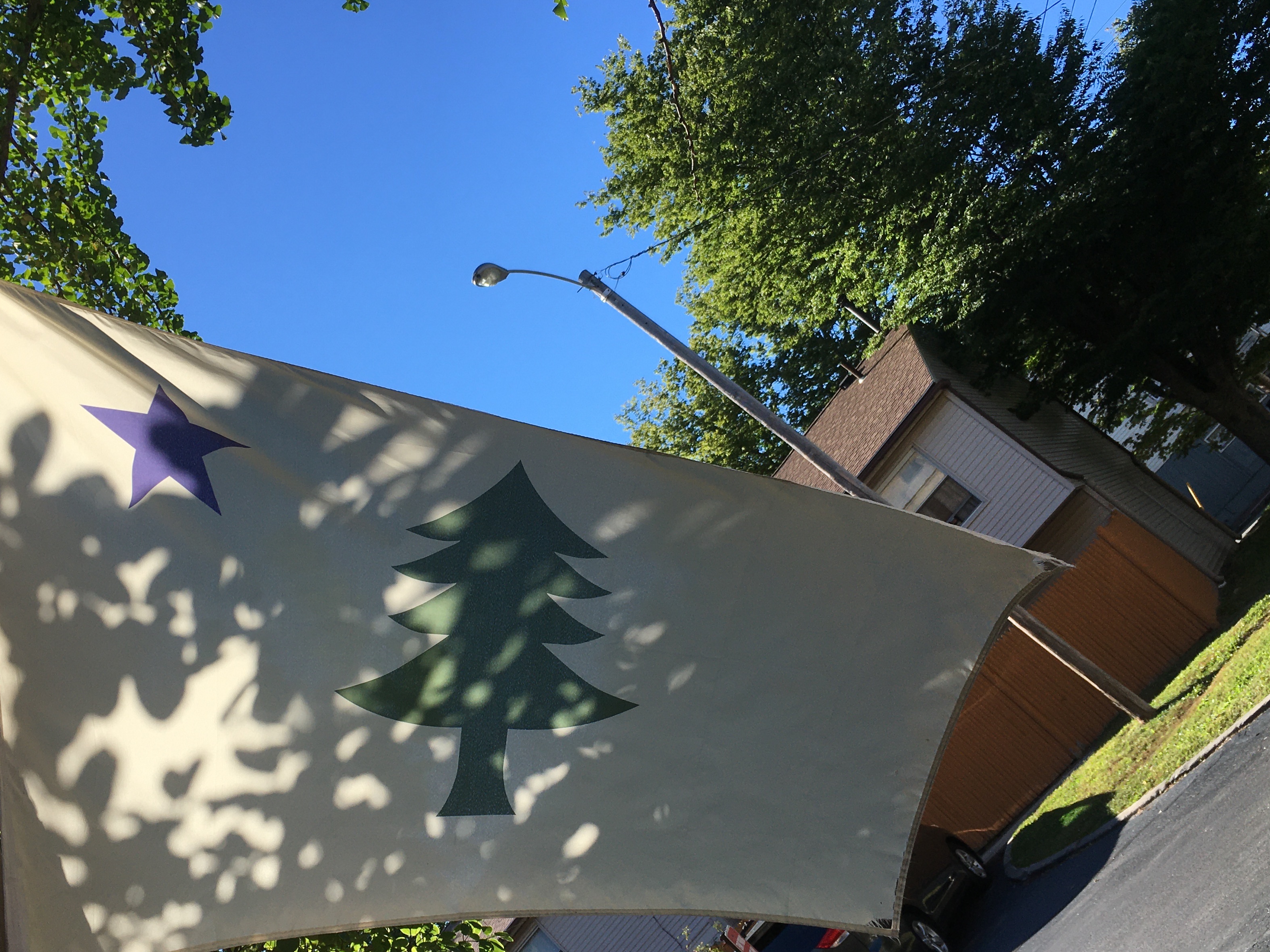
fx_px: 1357
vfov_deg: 38.6
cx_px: 535
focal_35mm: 37
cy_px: 555
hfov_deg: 49.9
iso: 25
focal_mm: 4.15
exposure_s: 1/962
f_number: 2.2
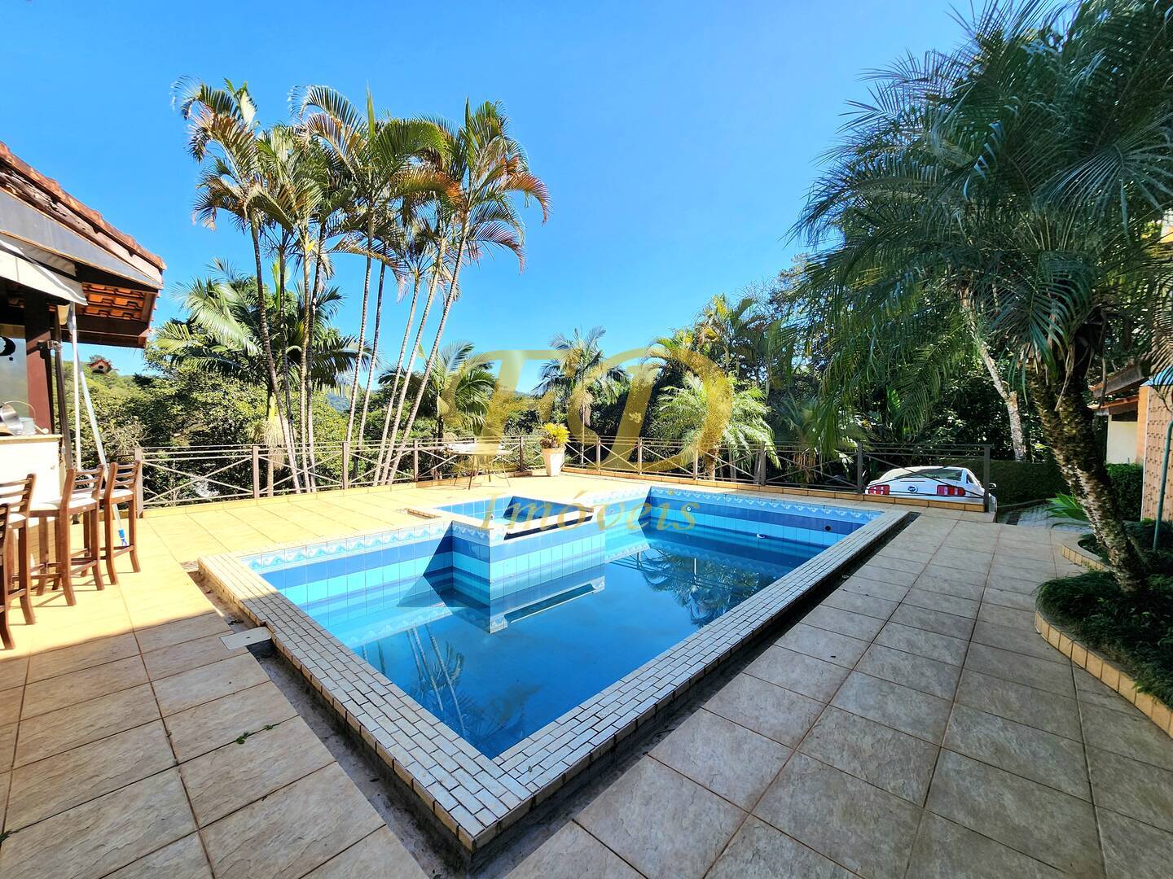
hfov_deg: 106.2
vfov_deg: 89.9
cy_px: 440
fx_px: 441
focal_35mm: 13
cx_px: 586
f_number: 2.2
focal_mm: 2.2
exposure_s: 1/909
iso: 50
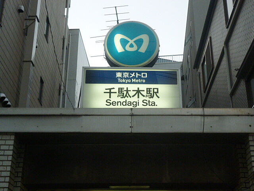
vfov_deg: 26.1
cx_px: 127
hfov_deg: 34.3
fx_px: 411
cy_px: 96
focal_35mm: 56
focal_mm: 10
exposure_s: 1/60
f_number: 4.4
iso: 320
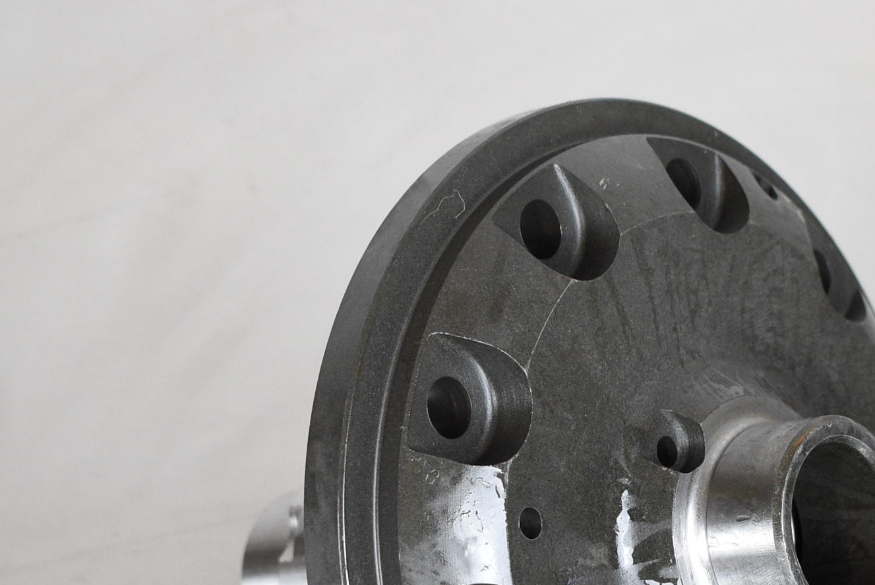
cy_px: 574
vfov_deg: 11.8
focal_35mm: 115
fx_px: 2797
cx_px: 650
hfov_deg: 17.7
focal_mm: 34
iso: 1250
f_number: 5.6
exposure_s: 1/125
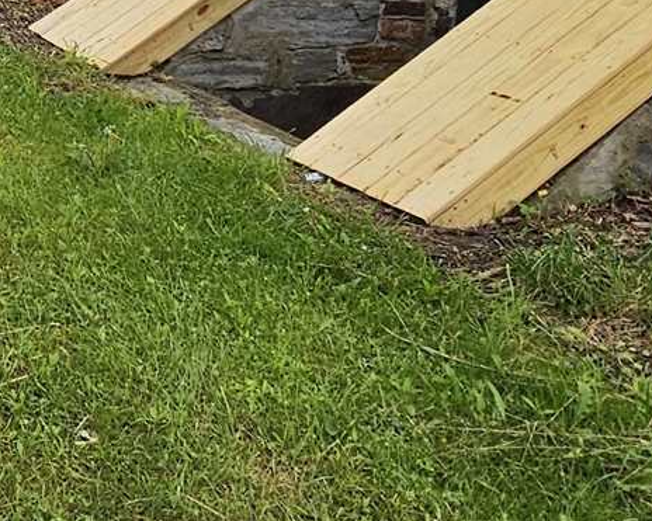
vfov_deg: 21.4
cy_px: -194
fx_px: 1215
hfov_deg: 26.5
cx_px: -138
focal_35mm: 63
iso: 50
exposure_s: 1/1000
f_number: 2.2
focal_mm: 2.2
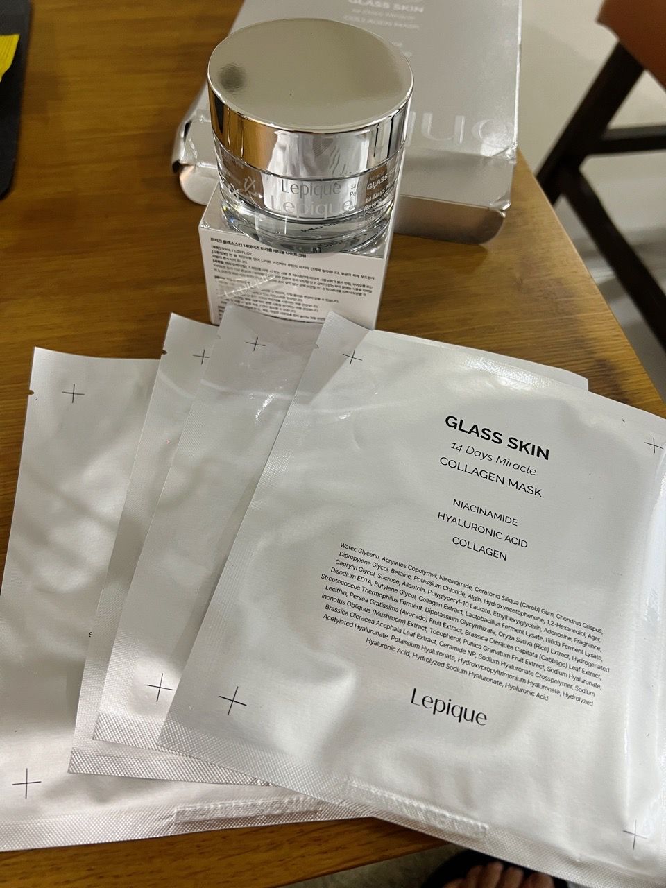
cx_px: 333
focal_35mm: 26
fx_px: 667
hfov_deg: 53.1
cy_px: 444
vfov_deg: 67.3
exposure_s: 1/50
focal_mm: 5.7
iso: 125
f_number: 1.5
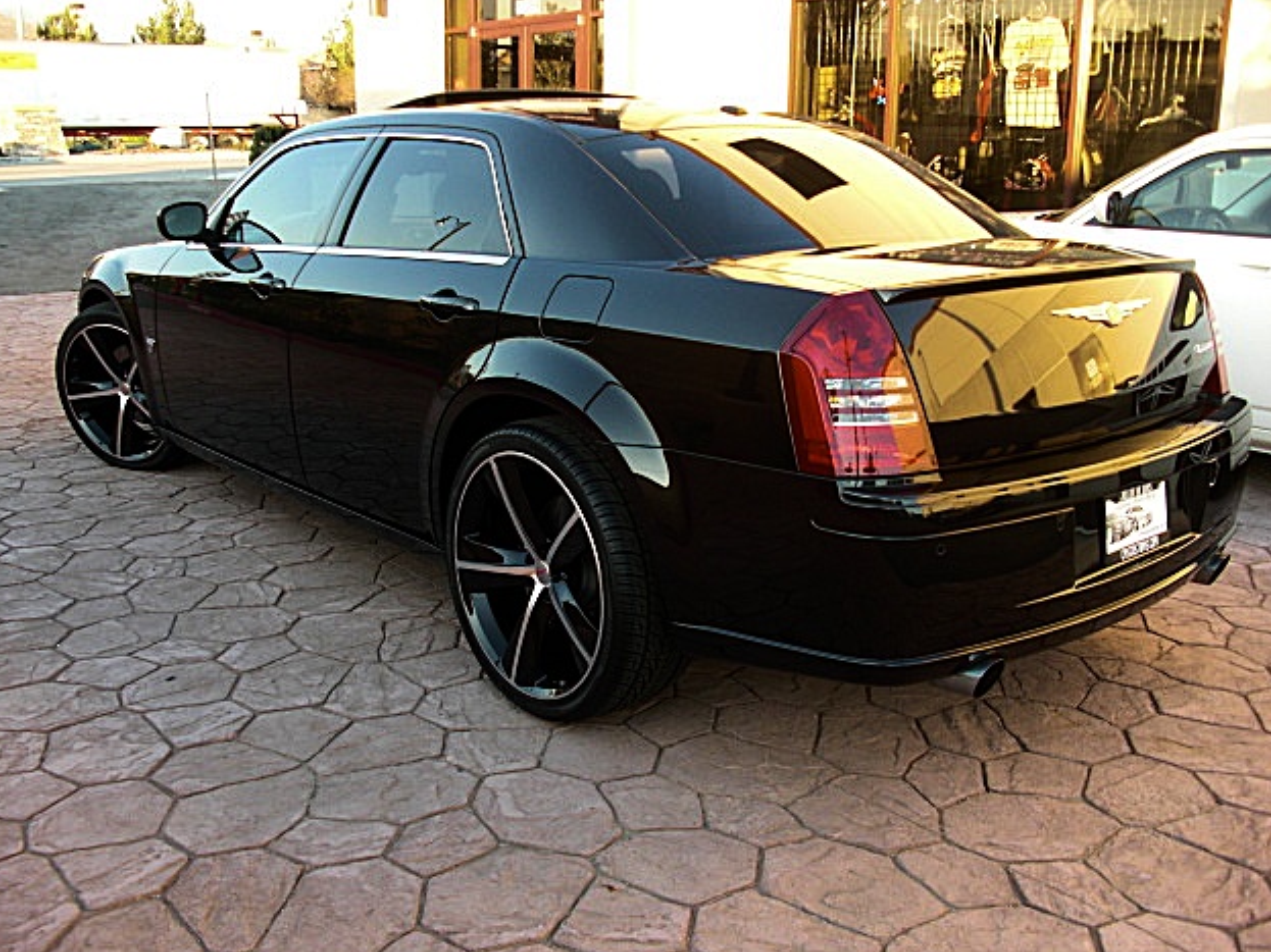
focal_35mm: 37
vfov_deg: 38.7
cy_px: 487
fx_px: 1358
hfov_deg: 50.1
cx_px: 628
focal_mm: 6.3
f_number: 2.8
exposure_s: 1/80
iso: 100
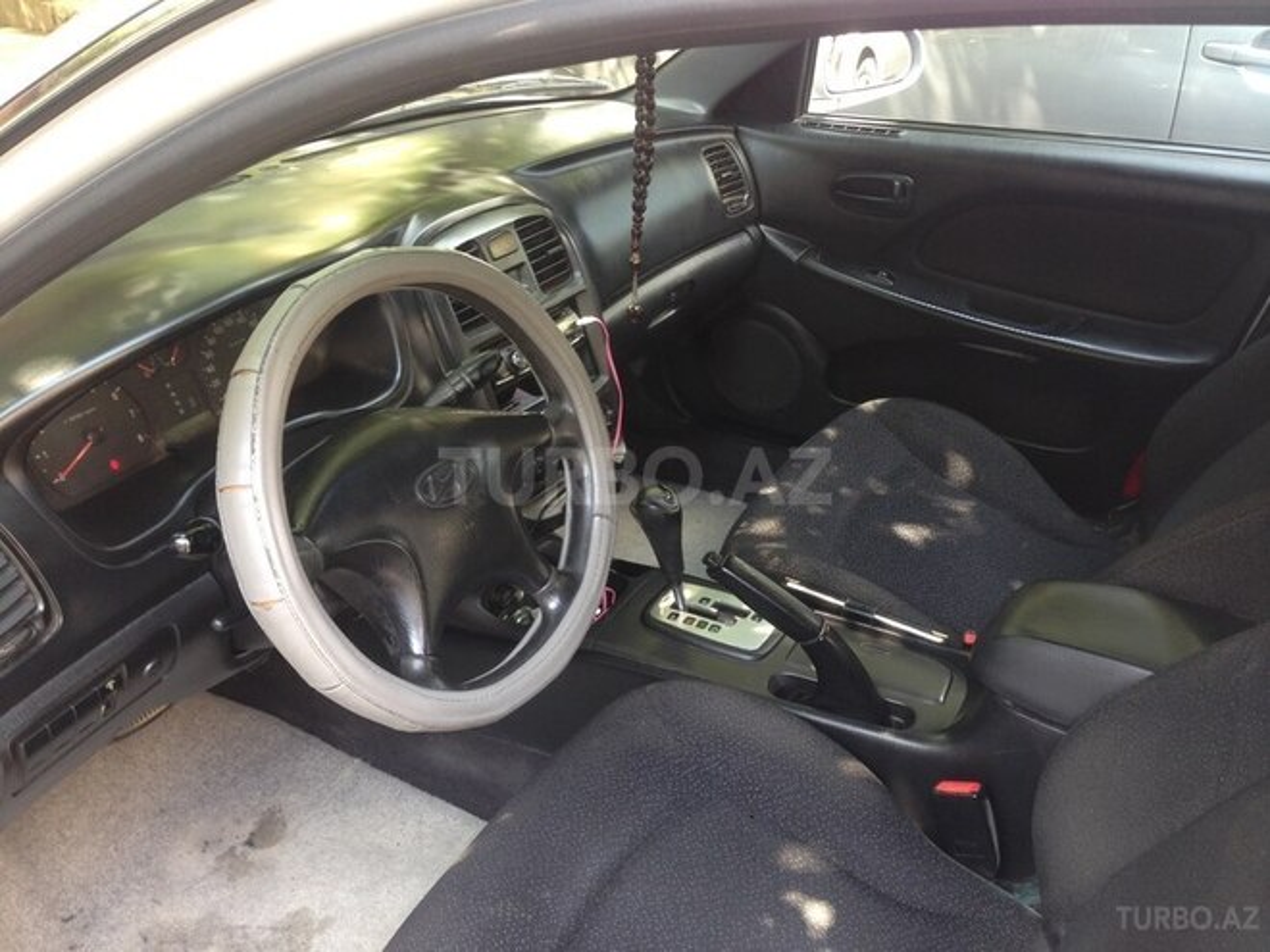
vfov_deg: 42.9
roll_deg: +0.3
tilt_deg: -29.3
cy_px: 476
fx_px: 1211
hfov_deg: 55.4
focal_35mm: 33
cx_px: 635
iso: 50
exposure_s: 1/20
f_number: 2.4
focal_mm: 4.12
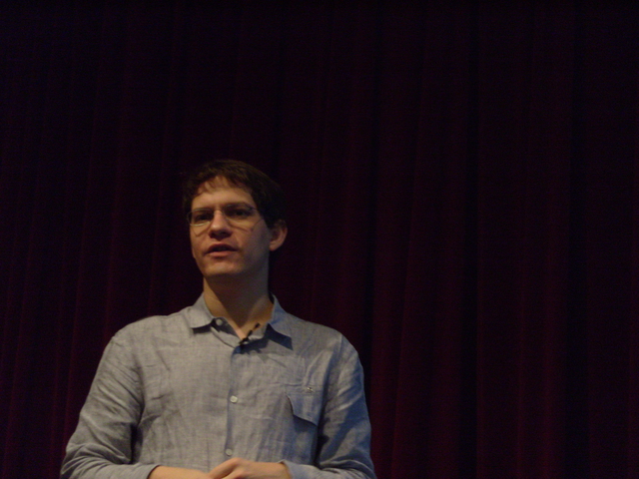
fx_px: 1569
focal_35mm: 85
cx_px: 320
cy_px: 240
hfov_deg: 23.0
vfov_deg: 17.4
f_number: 3.4
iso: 400
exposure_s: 1/20
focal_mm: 18.9
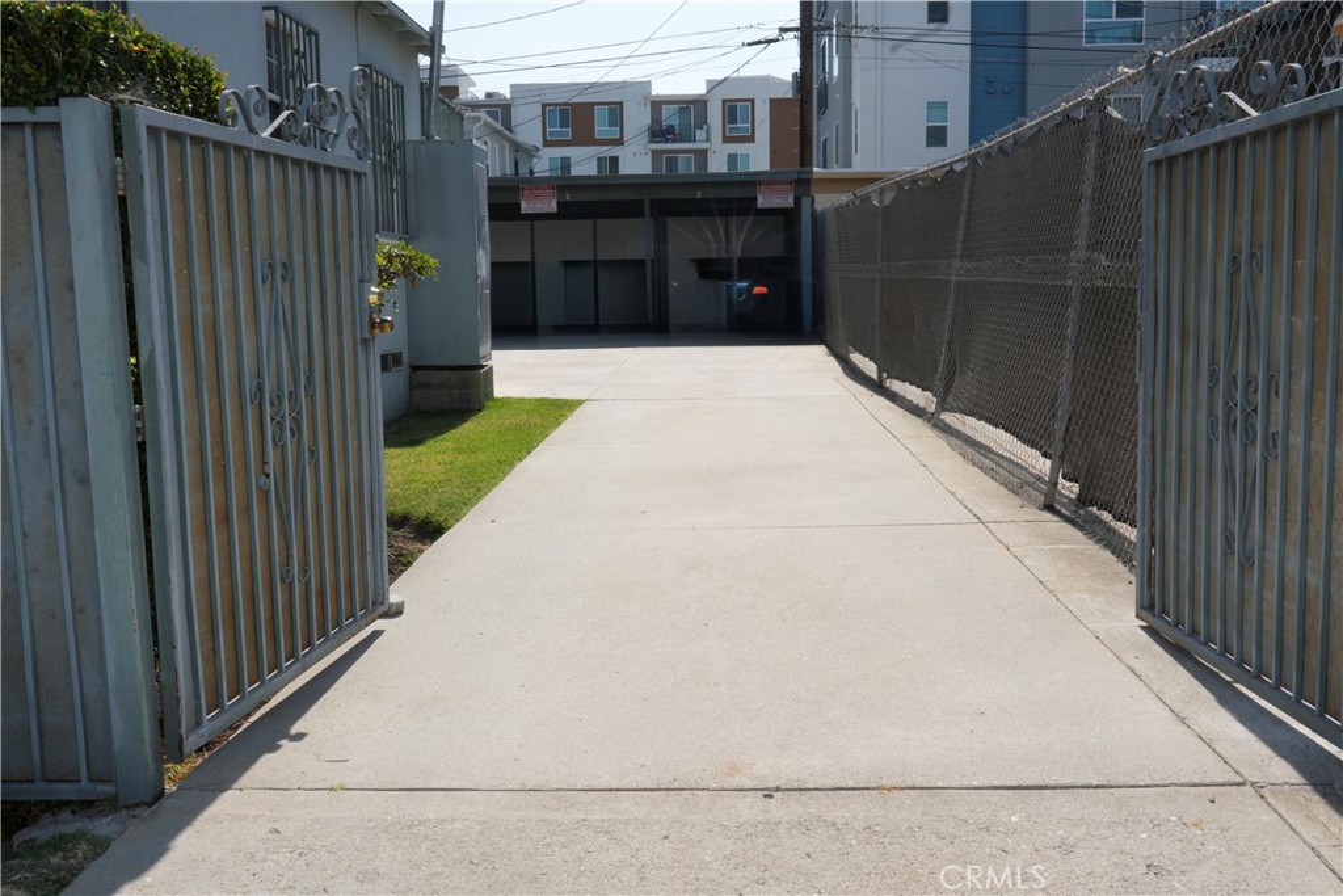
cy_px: 448
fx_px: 1231
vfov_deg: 40.0
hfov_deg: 57.2
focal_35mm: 33
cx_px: 672
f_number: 22
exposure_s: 1/60.1
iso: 160
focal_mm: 22
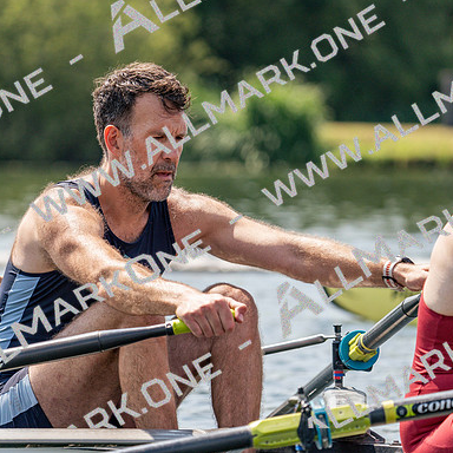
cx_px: 176
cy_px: 226
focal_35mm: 371
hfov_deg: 4.7
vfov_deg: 4.7
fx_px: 5493
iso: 320
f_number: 5.6
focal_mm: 289
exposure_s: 1/1600
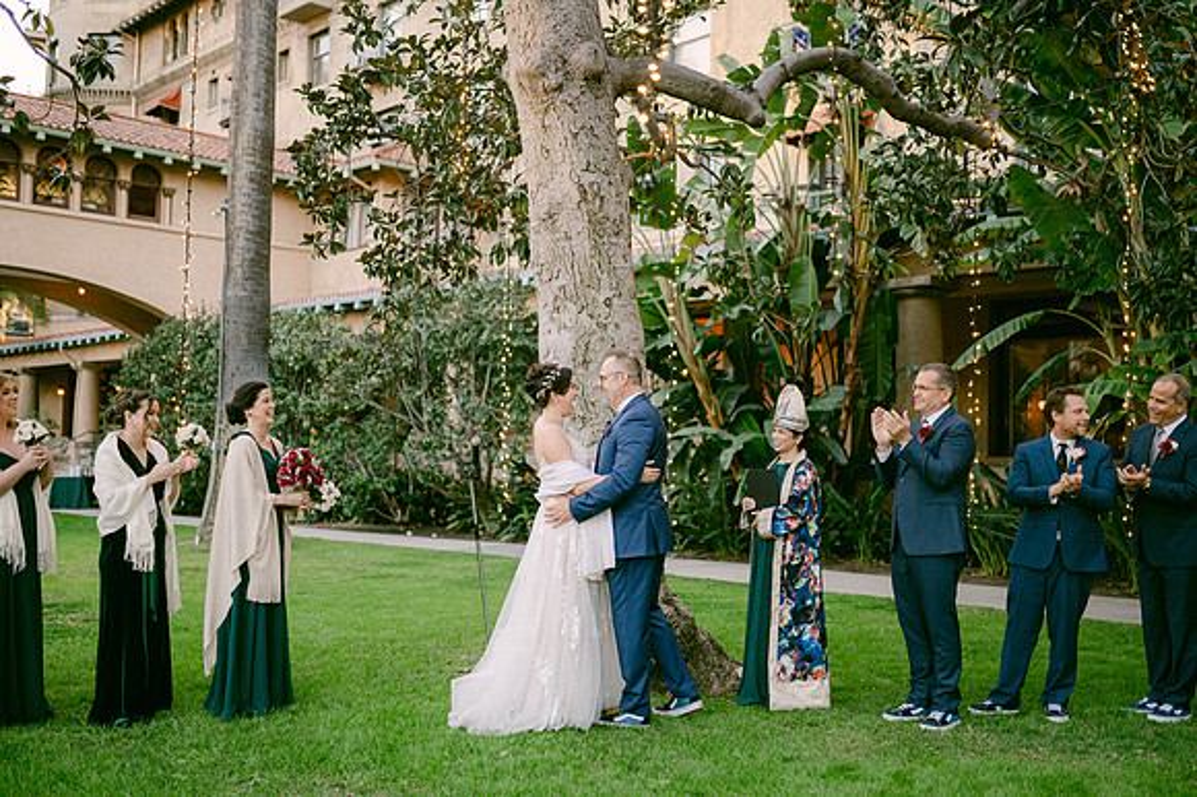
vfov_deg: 36.0
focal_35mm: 37
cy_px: 399
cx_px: 608
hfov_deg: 52.1
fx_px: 1224
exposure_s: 1/1250
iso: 1000
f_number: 1.4
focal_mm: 35
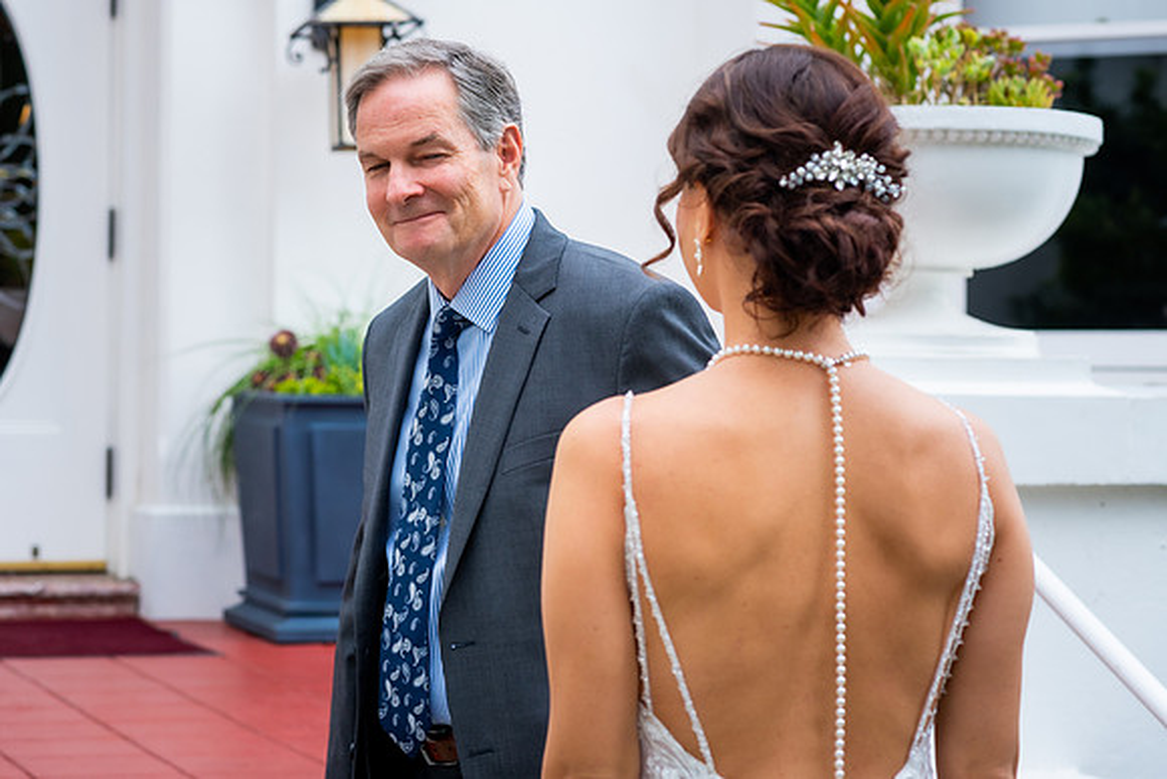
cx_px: 496
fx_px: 3167
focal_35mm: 98
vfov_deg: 14.0
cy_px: 356
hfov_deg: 20.9
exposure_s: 1/320
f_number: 6.3
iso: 320
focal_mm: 85
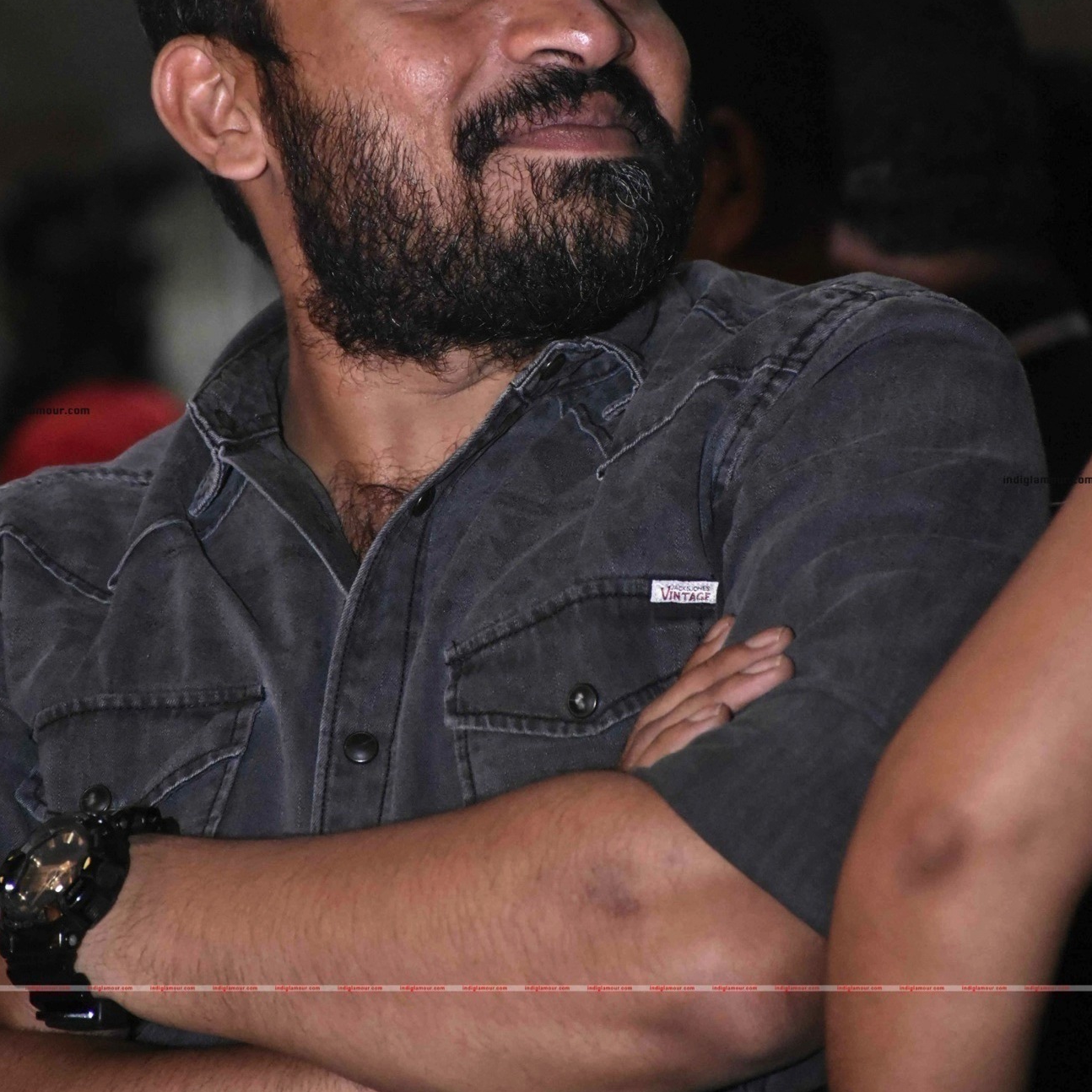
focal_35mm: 269
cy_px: 313
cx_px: 547
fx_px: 9601
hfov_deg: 6.5
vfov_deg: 6.5
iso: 8000
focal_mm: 140
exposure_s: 1/80
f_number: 5.6
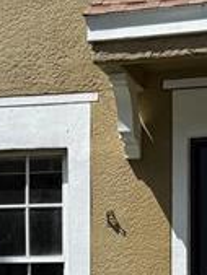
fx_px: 868
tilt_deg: -0.7
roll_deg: -0.1
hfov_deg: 13.6
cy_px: 280
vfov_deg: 17.6
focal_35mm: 109
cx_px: 78
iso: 80
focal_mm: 6.76
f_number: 1.78
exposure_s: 1/4673
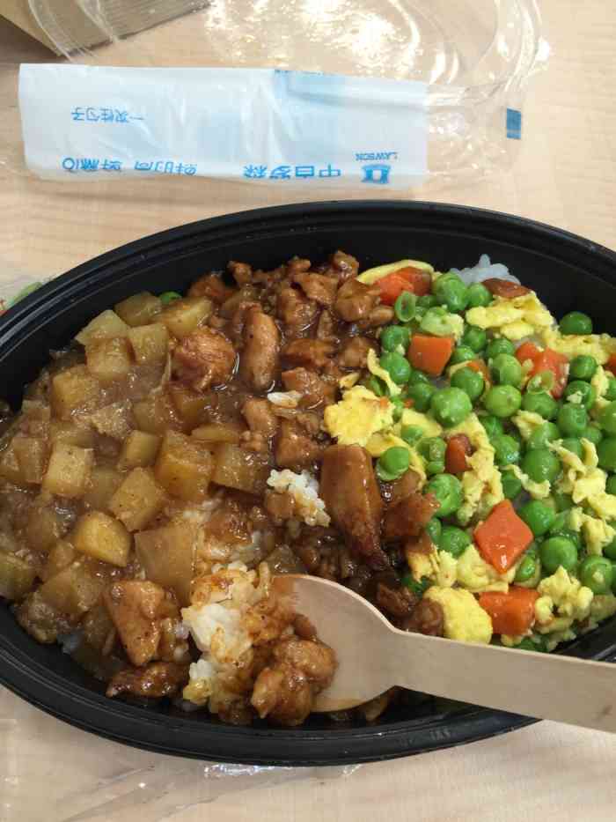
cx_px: 308
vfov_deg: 61.7
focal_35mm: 29
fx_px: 688
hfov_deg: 48.2
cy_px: 411
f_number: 2.2
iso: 32
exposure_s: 1/60
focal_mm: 4.15
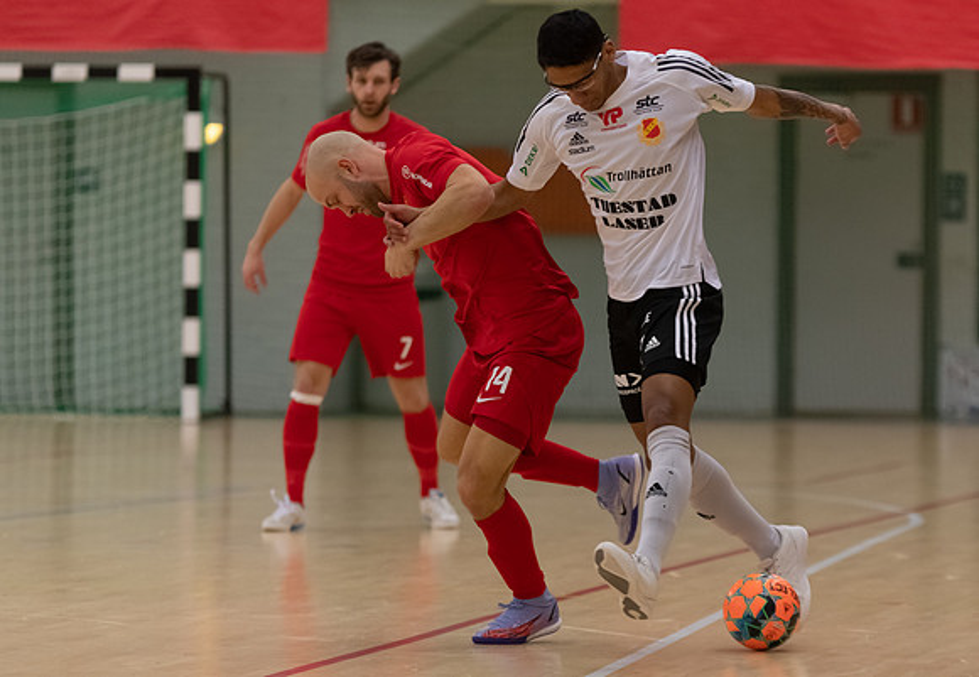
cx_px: 556
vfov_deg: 5.4
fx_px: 7181
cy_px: 371
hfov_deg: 7.8
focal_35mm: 261
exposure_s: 1/800
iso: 900
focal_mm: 150
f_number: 2.8
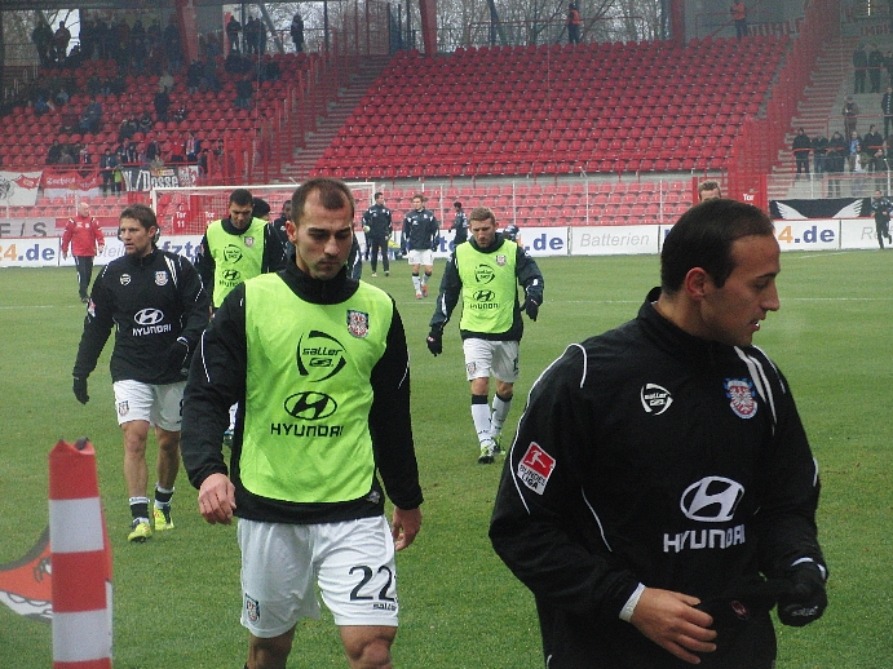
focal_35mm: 135
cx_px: 446
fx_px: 3482
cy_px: 336
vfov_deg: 11.0
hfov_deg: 14.6
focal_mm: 23.28
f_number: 4.3
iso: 400
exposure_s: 1/200
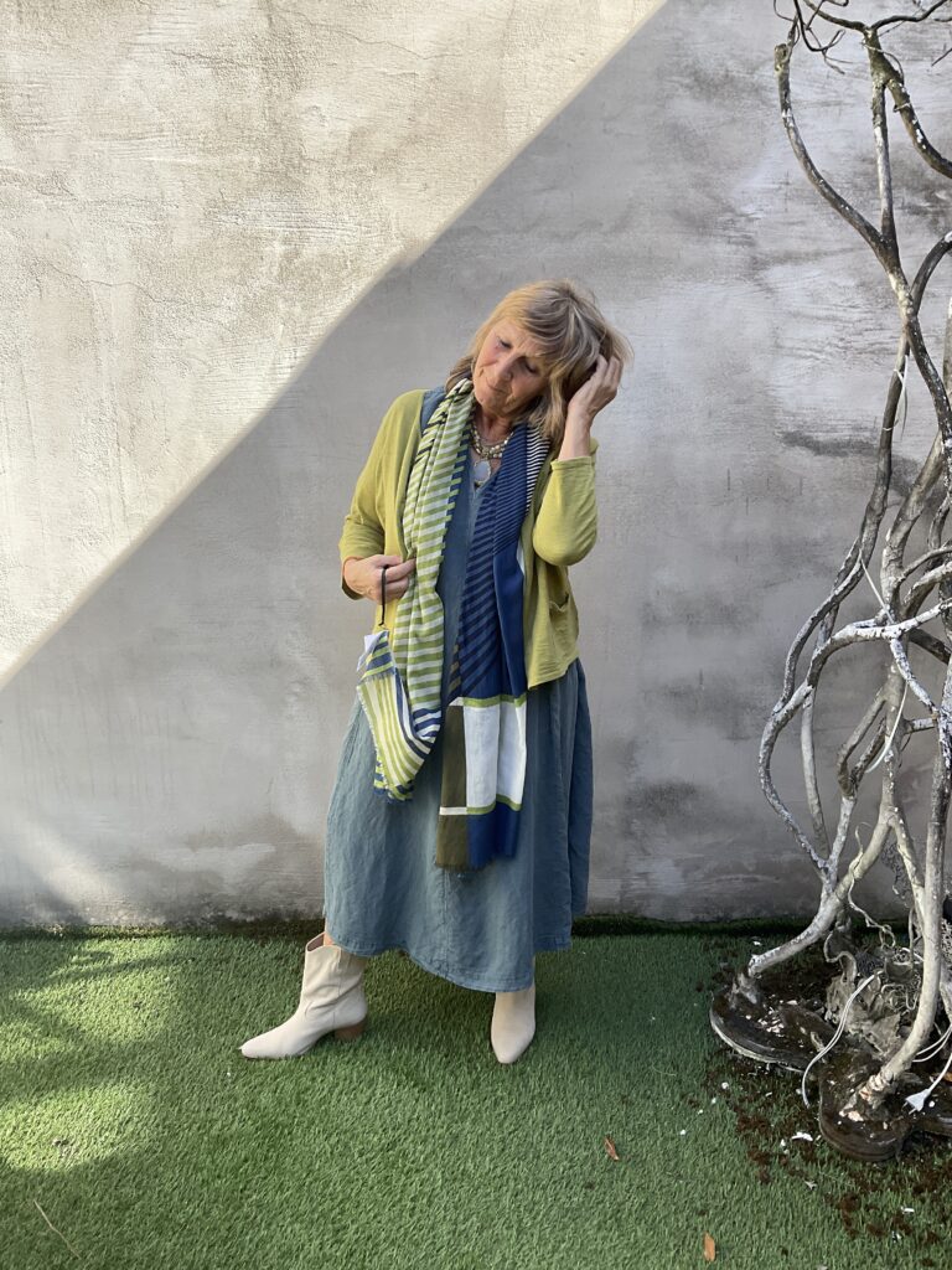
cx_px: 476
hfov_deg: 48.2
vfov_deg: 61.7
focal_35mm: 29
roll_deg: +0.2
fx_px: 1063
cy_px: 635
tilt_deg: -15.2
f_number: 1.8
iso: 16
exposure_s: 1/241
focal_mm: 3
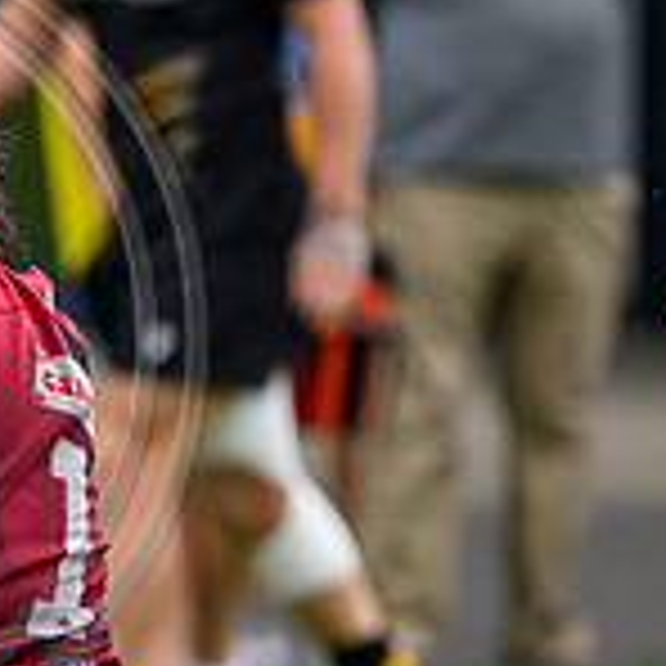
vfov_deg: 1.1
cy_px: 270
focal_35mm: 1653
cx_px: -603
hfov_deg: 1.1
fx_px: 35981
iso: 500
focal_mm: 400
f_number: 3.5
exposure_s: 1/2000
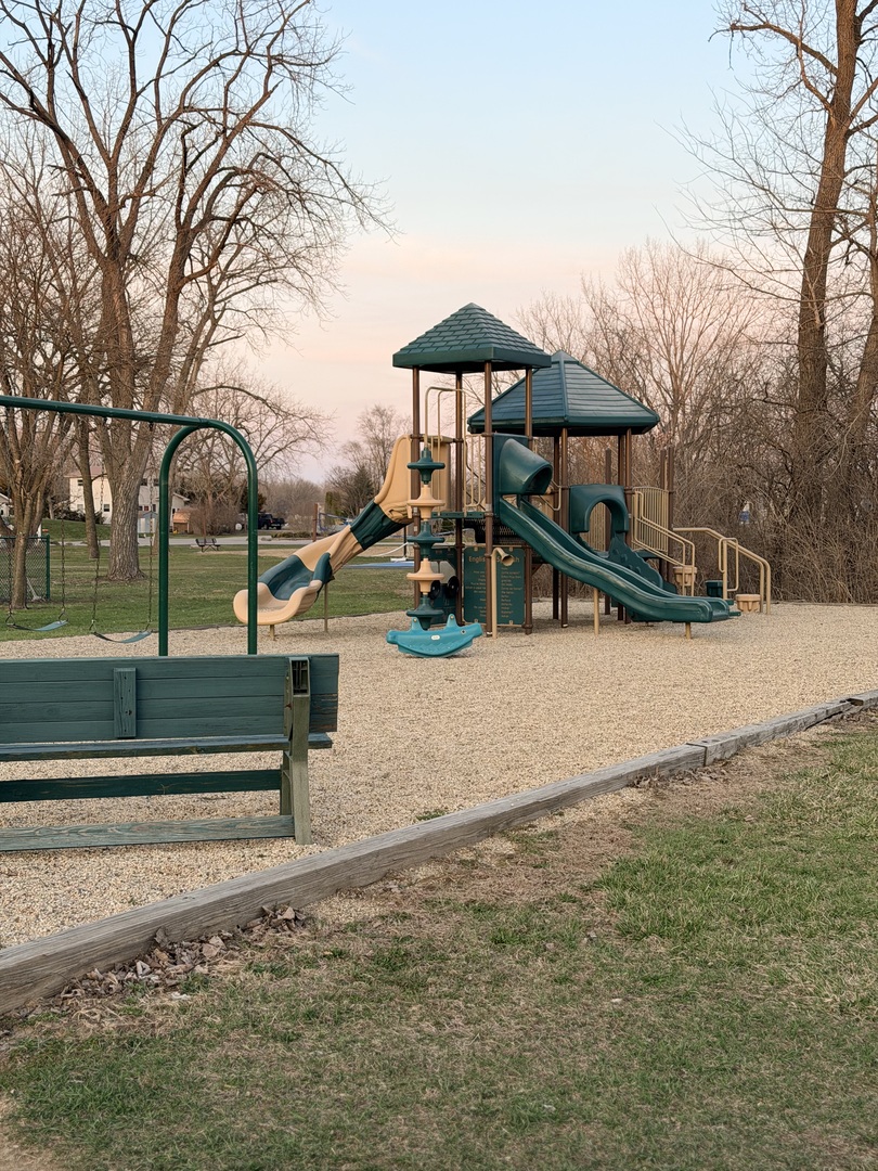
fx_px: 1623
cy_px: 586
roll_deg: -0.6
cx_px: 439
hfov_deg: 30.3
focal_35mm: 48
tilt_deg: -1.5
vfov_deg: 39.7
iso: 50
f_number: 1.78
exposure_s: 1/133
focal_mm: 6.76
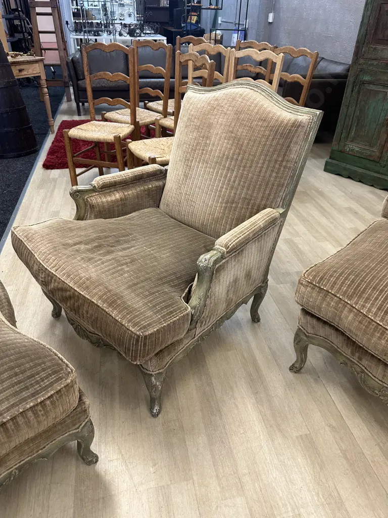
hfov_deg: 56.8
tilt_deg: -33.9
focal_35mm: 24
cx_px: 194
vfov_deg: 71.6
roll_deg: -1.6
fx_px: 359
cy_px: 259
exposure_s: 1/100
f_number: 1.78
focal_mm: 6.86
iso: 200
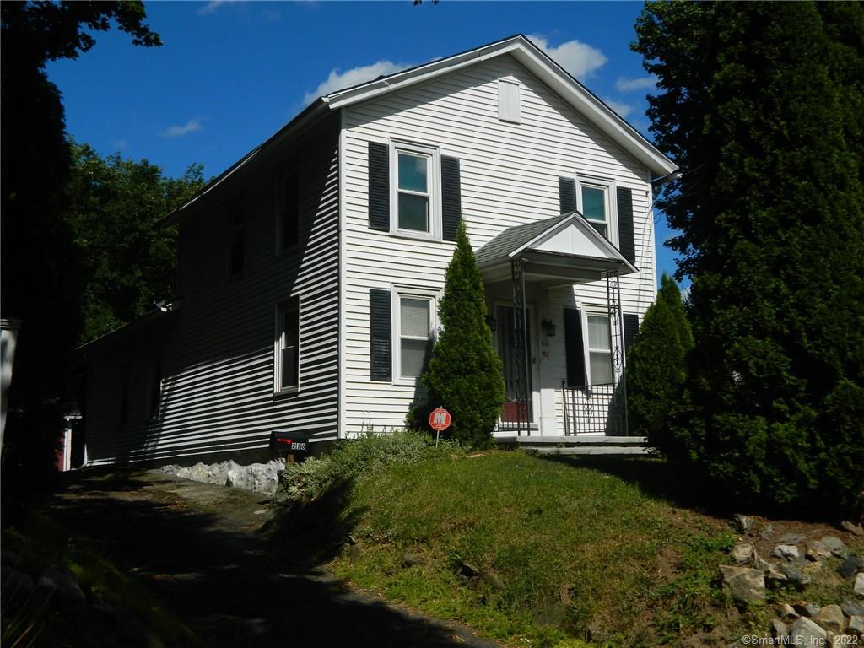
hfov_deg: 45.8
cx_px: 432
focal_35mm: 41
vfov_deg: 35.1
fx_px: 1023
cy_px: 324
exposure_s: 1/250
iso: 80
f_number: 9.8
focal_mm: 7.3
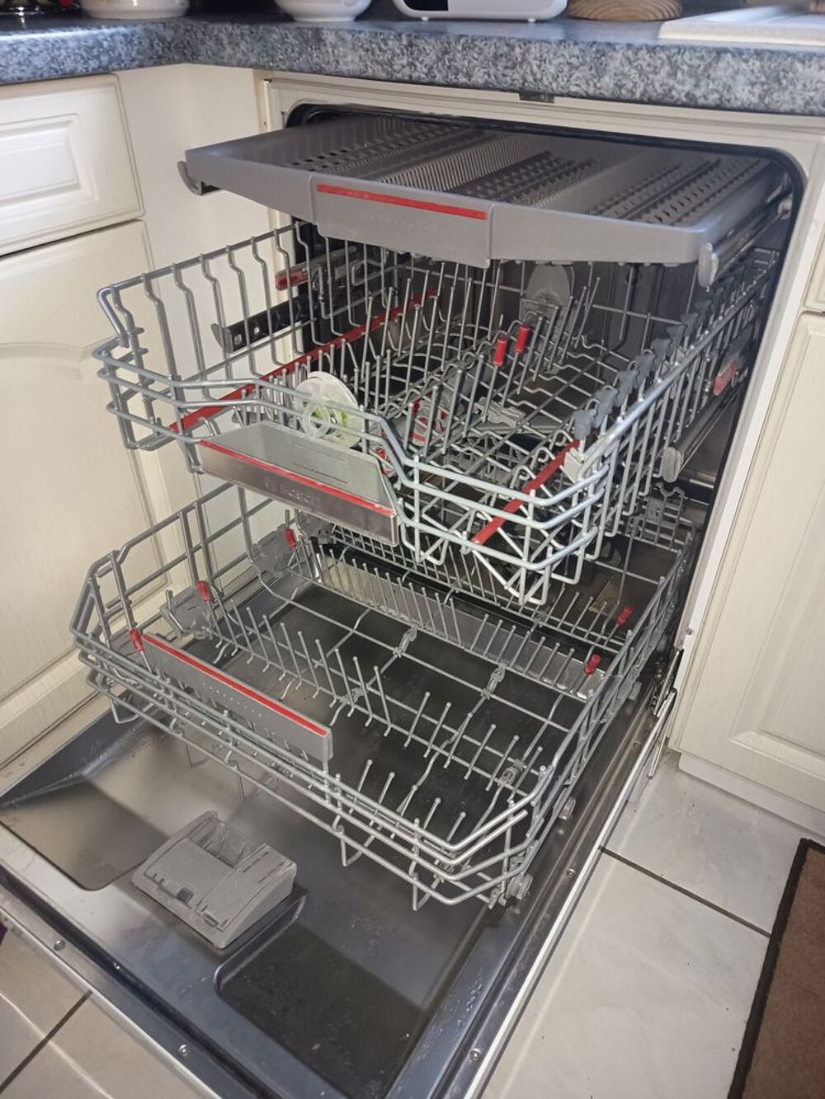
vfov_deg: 71.6
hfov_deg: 56.8
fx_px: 763
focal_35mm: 24
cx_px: 412
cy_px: 550
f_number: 1.7
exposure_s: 1/16.7
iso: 2745
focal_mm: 5.24
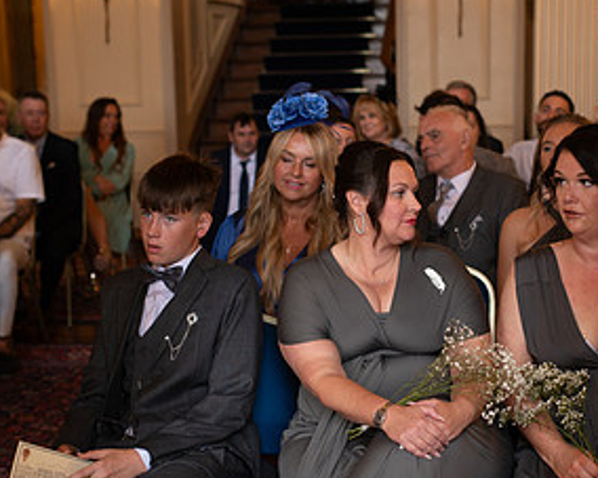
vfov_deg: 22.8
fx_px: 1185
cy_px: 261
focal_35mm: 67
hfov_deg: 28.1
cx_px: 396
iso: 250
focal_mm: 35
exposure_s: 1/125
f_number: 2.5
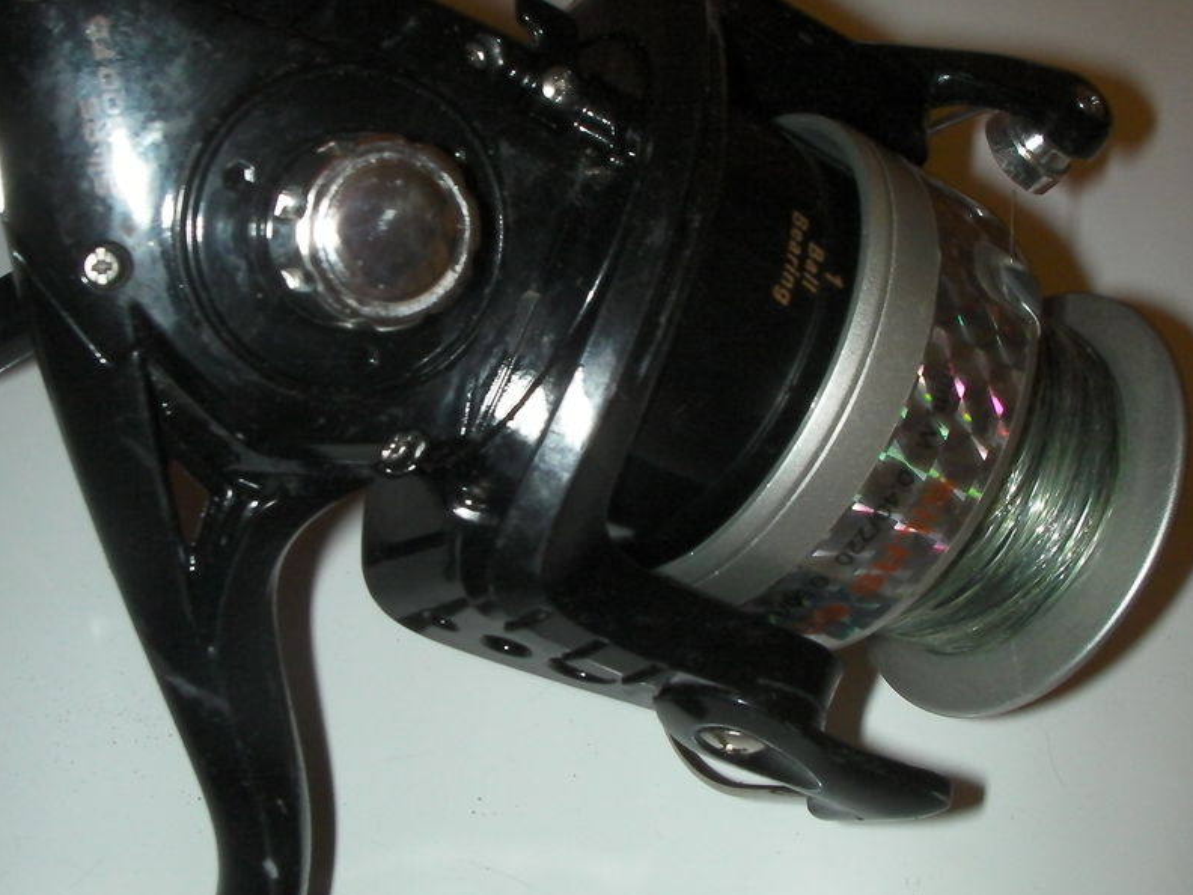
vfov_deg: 30.2
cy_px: 348
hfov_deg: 39.6
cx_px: 533
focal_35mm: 48
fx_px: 1654
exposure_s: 1/30
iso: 200
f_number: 5.6
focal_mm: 6.3
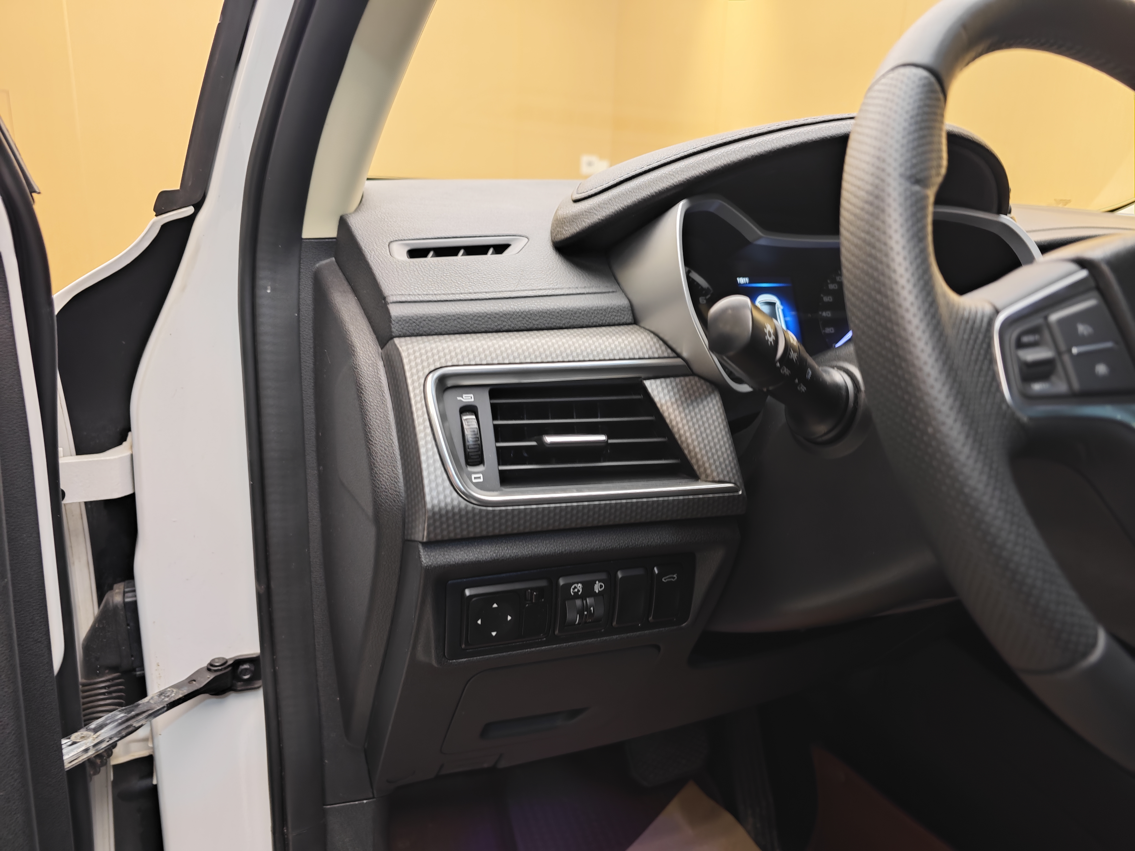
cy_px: 426
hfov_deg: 73.9
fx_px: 754
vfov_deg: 58.9
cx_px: 568
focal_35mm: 23
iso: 640
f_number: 1.9
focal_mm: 8.7
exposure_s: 1/24
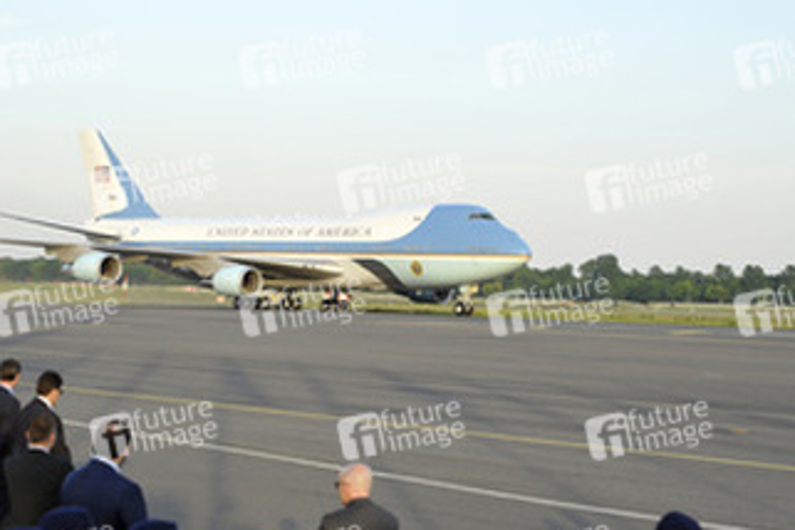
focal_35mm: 91
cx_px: 334
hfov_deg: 22.4
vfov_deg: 15.0
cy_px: 369
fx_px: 2009
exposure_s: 1/1600
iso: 1000
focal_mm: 65
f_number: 5
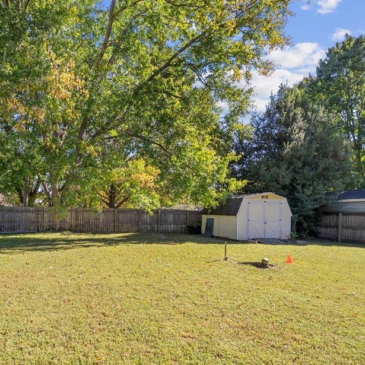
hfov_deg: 60.7
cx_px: 102
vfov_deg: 63.0
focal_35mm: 25
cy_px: 213
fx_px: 295
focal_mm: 16.5
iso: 100
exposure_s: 1/100
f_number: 4
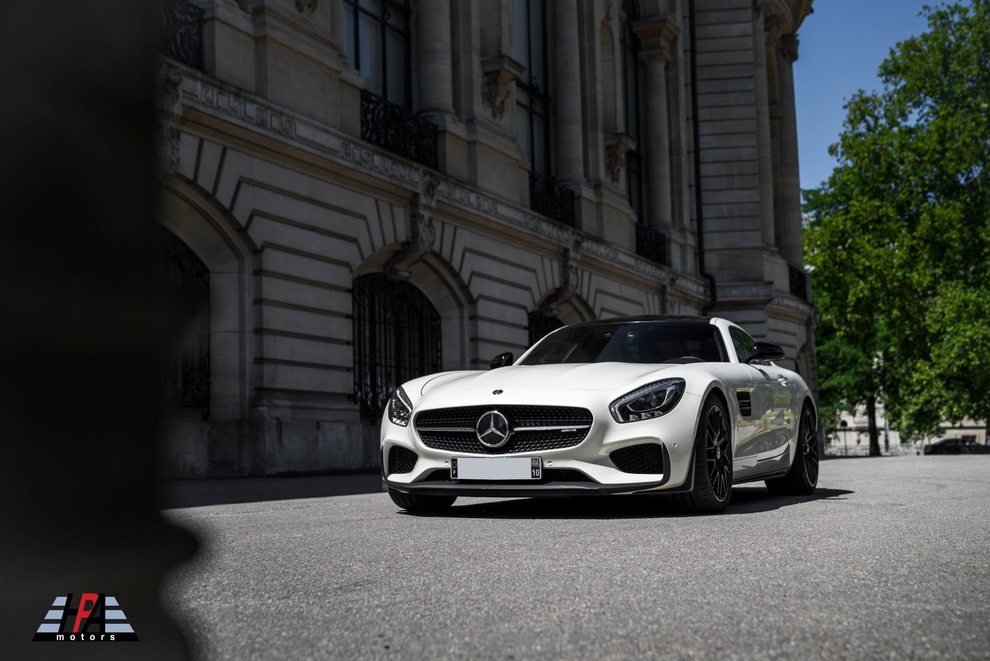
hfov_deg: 41.1
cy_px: 330
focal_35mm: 48
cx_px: 495
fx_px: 1320
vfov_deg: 28.1
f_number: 3.5
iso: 80
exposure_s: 1/500
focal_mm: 48
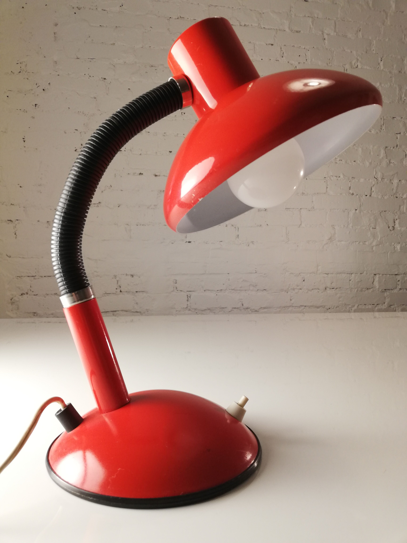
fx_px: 408
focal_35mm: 26
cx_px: 204
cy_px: 272
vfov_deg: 67.3
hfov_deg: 53.1
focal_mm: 3.81
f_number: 2.2
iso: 160
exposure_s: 1/50
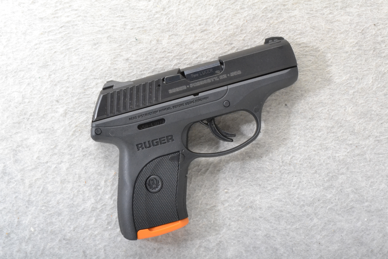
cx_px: 194
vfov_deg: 18.9
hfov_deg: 28.1
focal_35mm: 72
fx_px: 776
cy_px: 130
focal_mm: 48
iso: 3200
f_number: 20
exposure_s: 1/160
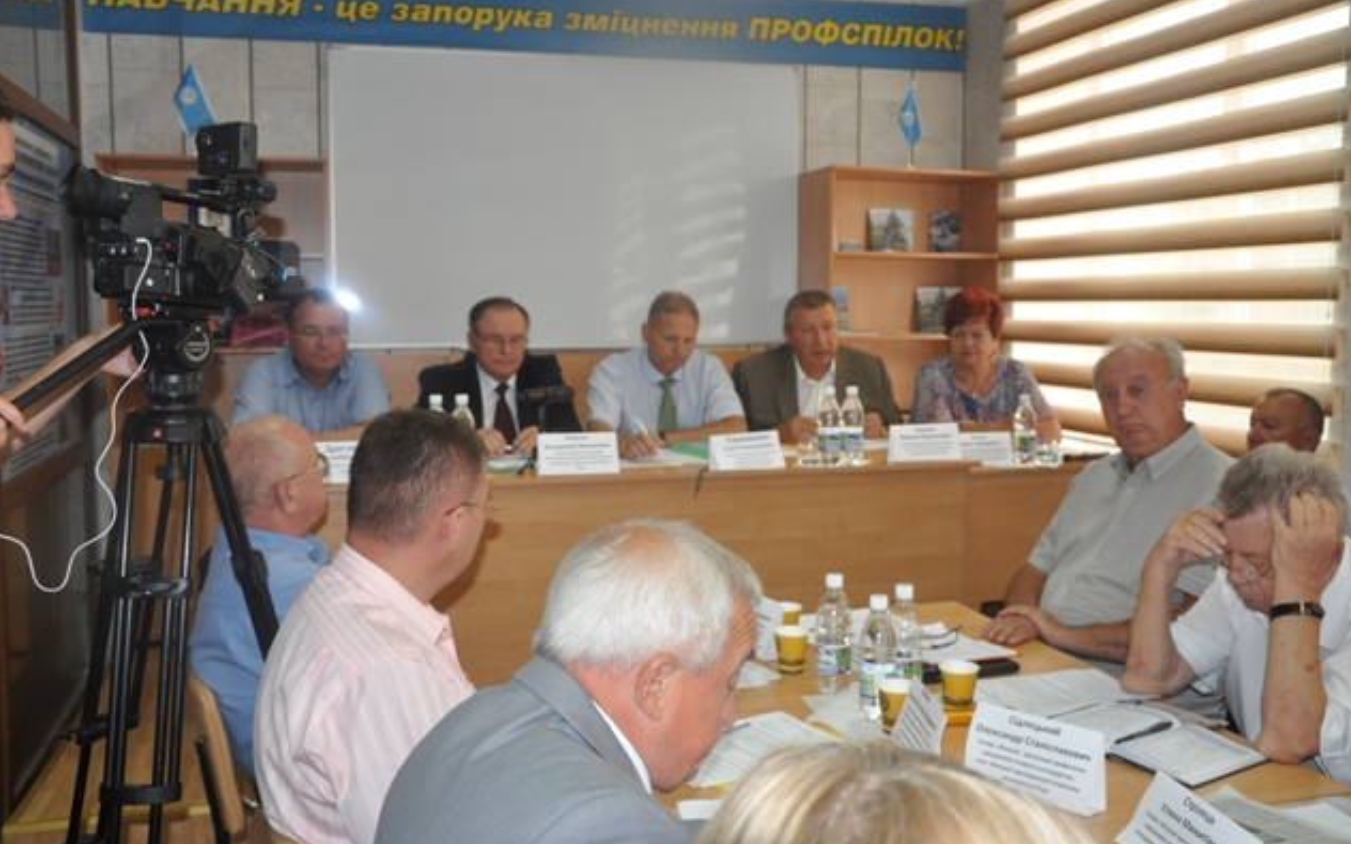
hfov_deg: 56.7
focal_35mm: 34
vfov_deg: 37.3
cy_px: 398
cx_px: 682
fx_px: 1252
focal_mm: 22
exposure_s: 1/160
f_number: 4.5
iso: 1000
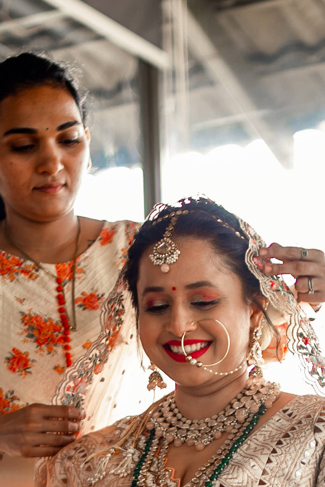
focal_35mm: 137
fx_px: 1855
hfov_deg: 10.0
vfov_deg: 14.2
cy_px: 687
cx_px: 260
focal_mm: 35
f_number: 1.6
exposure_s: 1/250
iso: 80
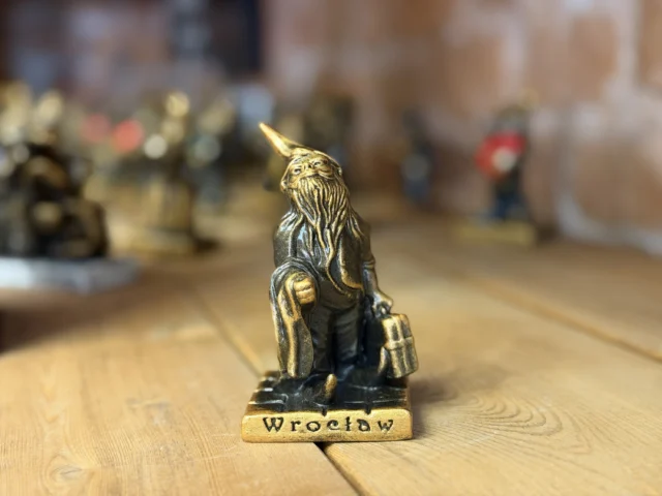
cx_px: 331
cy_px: 248
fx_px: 918
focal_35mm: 48
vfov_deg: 30.3
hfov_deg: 39.7
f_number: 1.78
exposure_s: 1/25
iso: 640
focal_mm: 6.76
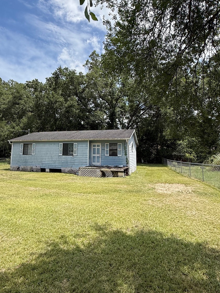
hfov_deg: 65.8
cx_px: 98
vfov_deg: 81.5
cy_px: 131
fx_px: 169
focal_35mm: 20
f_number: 2.2
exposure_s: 1/1534
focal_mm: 2.22
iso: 50
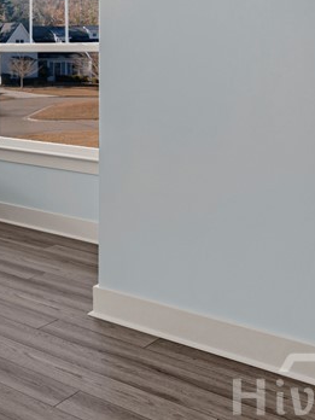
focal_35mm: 50
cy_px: 51
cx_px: -267
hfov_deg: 20.1
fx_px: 601
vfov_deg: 36.4
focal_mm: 11
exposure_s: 1/8
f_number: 7.1
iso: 100
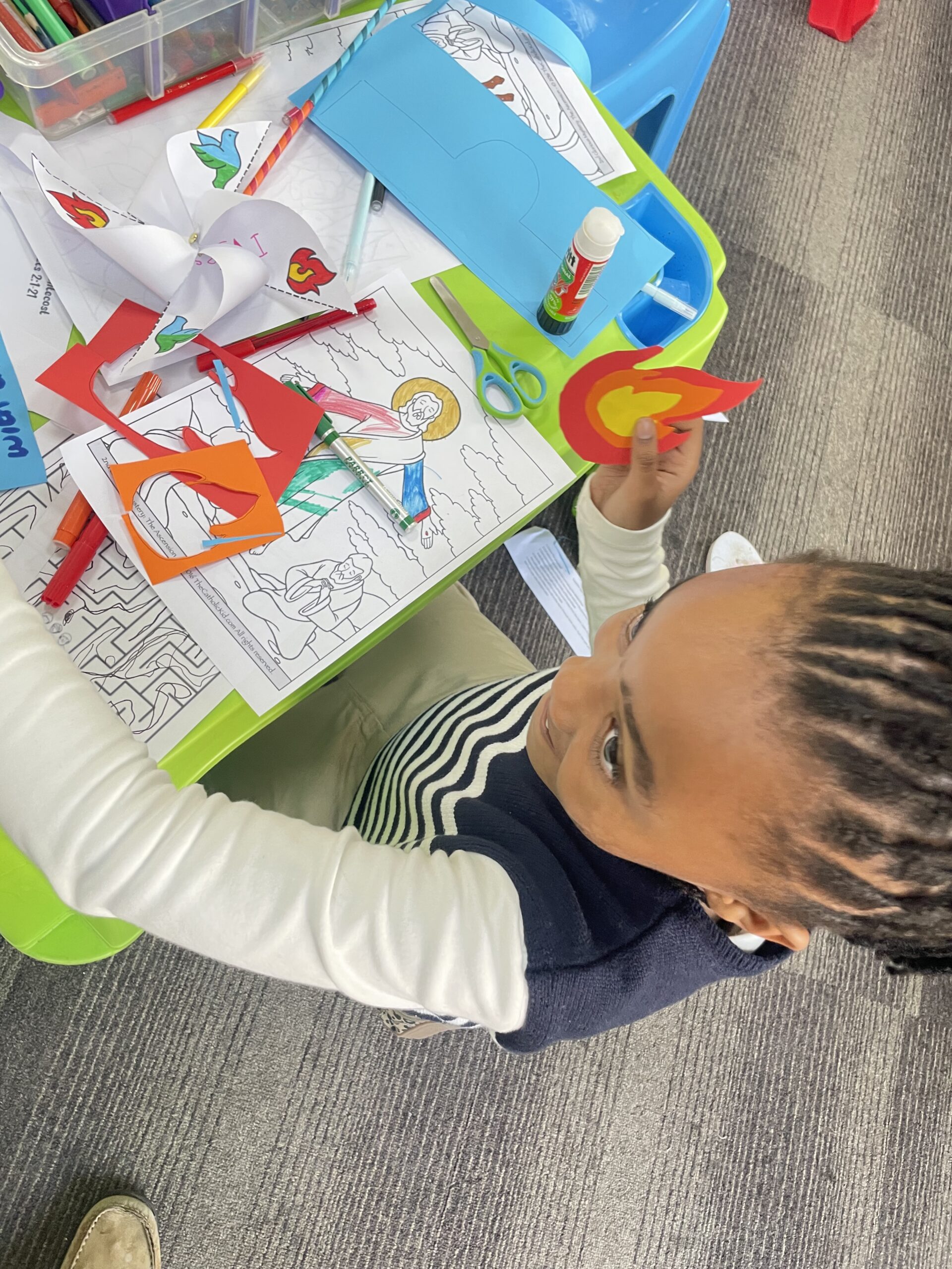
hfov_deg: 53.1
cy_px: 634
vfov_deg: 67.3
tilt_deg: -70.3
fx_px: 953
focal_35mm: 26
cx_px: 476
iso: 125
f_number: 1.6
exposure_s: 1/50
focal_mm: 4.2
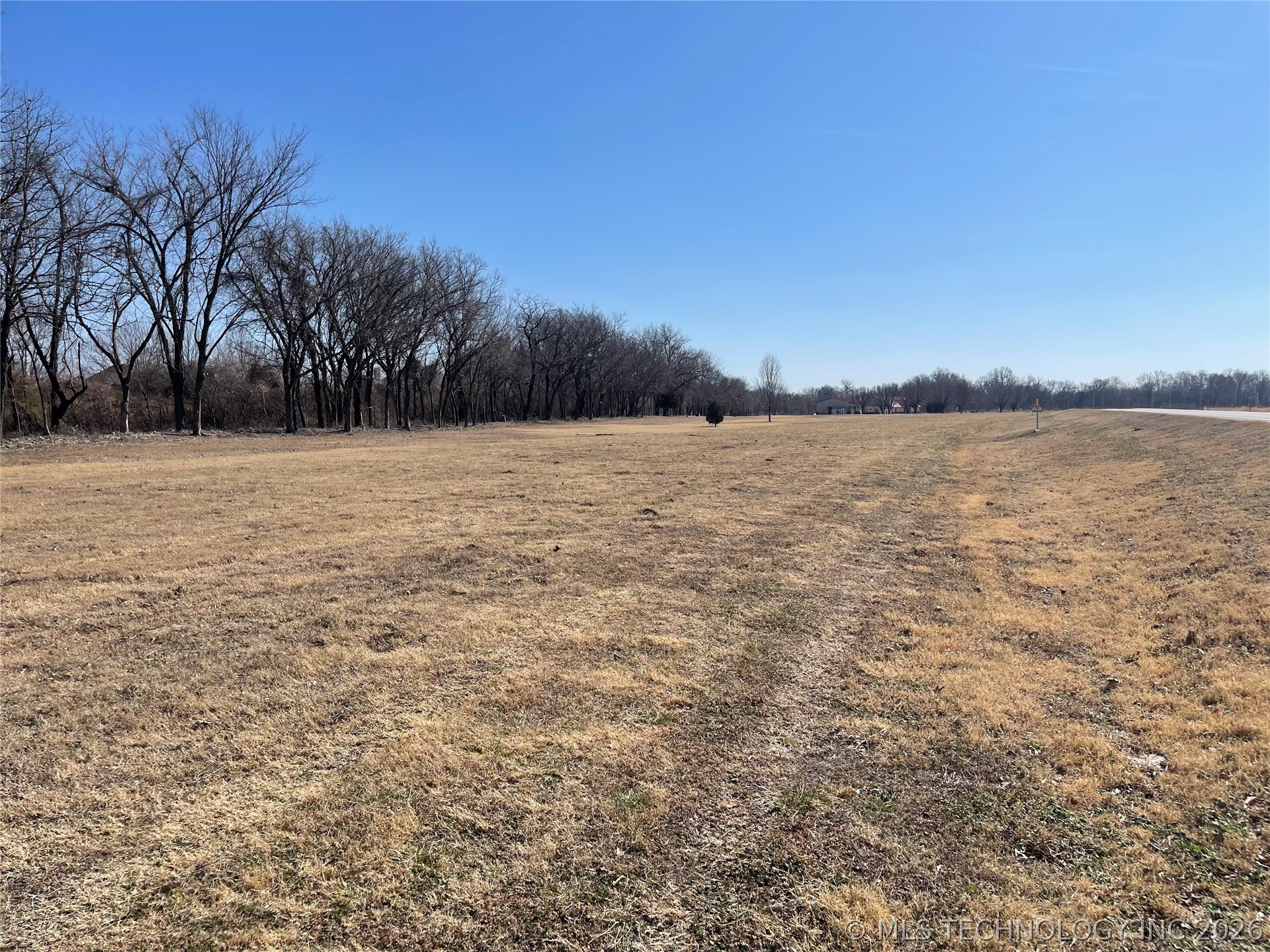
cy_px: 476
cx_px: 635
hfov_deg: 69.4
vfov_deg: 54.9
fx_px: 917
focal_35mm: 25
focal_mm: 5.1
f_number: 1.6
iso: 32
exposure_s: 1/5618
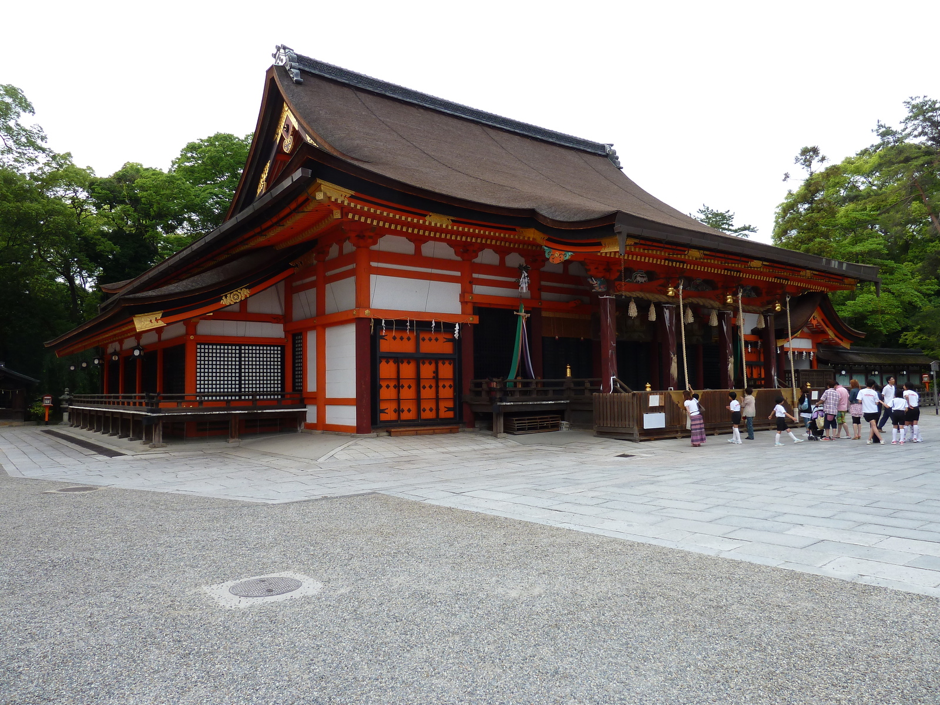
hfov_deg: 69.4
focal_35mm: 25
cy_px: 352
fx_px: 679
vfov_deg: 54.9
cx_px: 470
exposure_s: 1/100
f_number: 3.3
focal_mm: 4.1
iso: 80
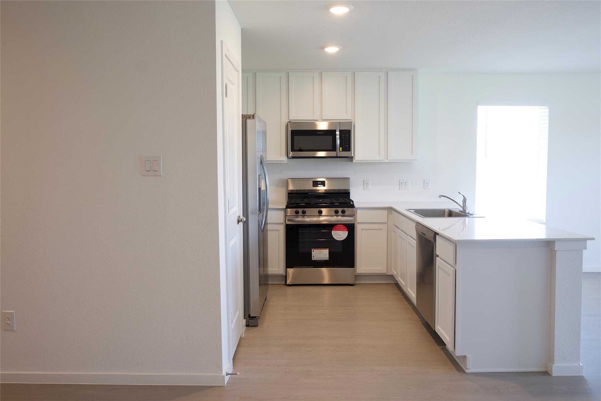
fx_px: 501
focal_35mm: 30
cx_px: 300
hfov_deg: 61.9
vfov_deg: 43.6
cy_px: 200
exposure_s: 1/5
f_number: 5.6
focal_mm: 20
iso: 100
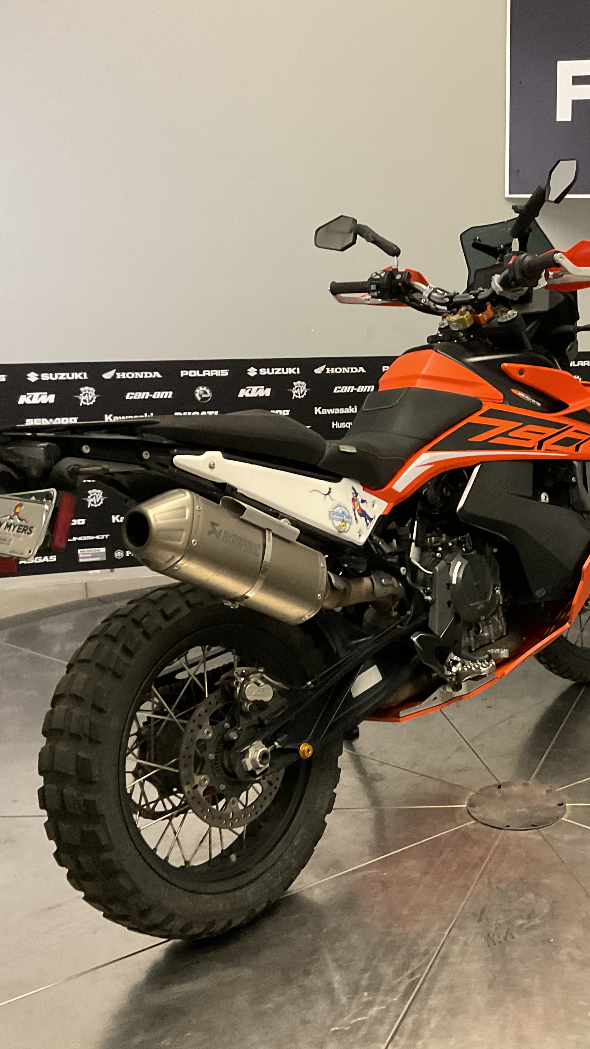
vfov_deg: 47.4
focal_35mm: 43
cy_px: 524
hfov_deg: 26.9
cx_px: 509
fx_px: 1196
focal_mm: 3
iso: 250
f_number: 1.8
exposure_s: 1/60
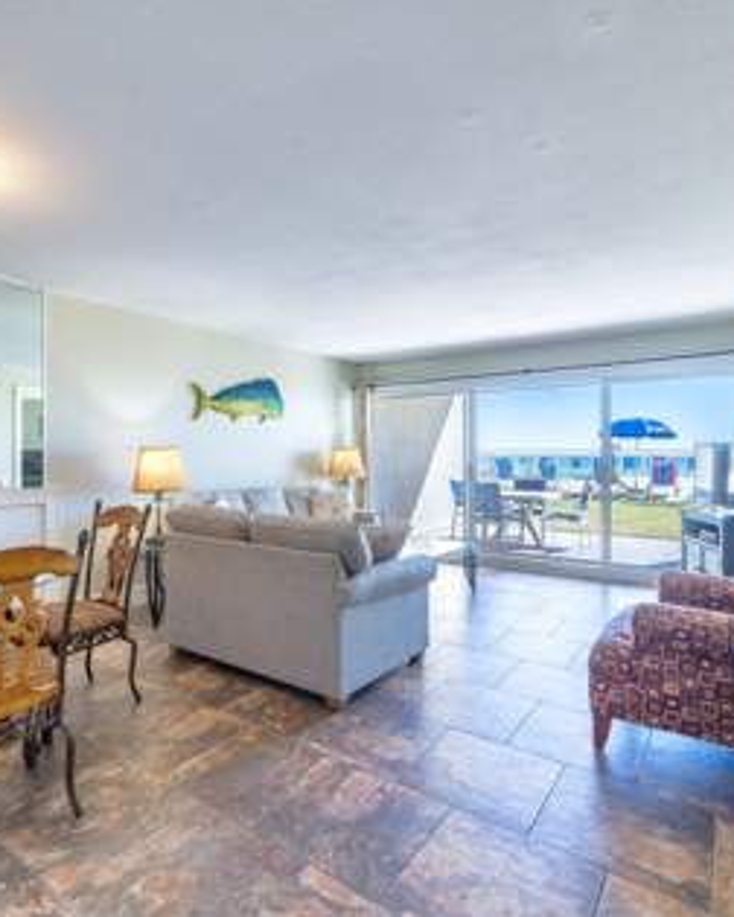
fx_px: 543
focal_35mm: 20
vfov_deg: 80.4
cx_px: 355
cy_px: 457
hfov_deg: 68.1
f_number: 8
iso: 100
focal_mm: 14
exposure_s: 1/250
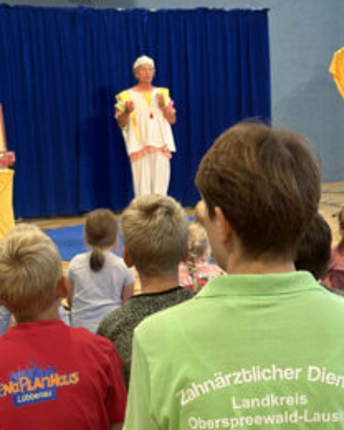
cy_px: 270
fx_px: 916
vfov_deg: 26.3
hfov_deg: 21.2
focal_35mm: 72
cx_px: 210
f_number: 1.8
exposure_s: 1/50
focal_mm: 6.9
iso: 80
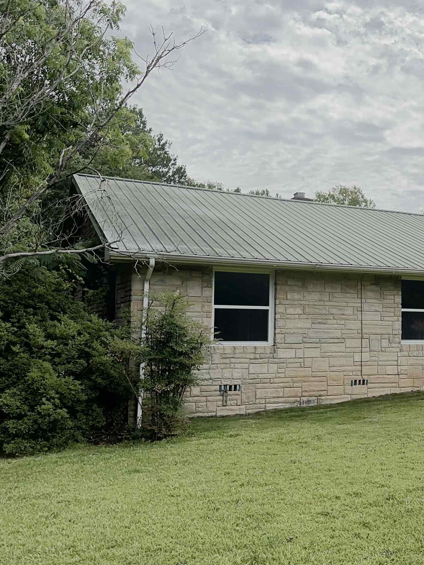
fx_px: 637
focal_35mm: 39
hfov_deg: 35.4
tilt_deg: +3.1
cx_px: 350
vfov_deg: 47.9
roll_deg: -0.5
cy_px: 290
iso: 64
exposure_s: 1/8197
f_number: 1.78
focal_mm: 6.86
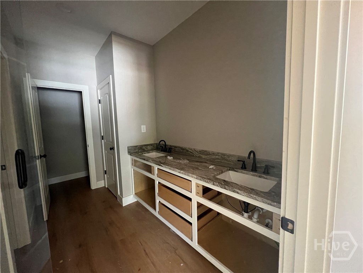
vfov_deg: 89.9
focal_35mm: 13
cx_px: 182
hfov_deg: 106.2
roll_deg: +1.9
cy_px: 136
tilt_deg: -6.1
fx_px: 136
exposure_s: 1/46
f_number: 1.8
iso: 1000
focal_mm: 1.57
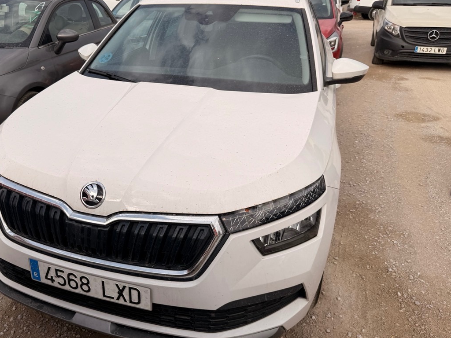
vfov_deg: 46.8
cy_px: 163
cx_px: 171
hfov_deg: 59.3
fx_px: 391
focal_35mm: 30
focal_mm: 6.76
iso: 80
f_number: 1.78
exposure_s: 1/4405
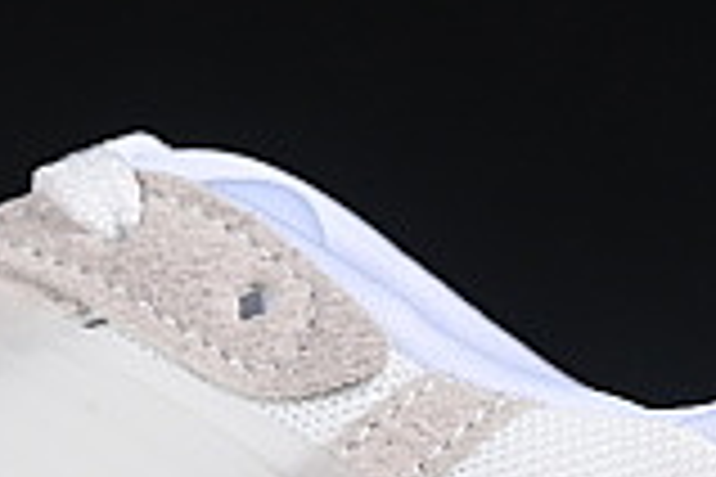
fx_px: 10123
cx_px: -77
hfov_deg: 4.0
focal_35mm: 509
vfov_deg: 2.7
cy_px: 418
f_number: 8
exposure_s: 1/80
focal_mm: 50
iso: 160
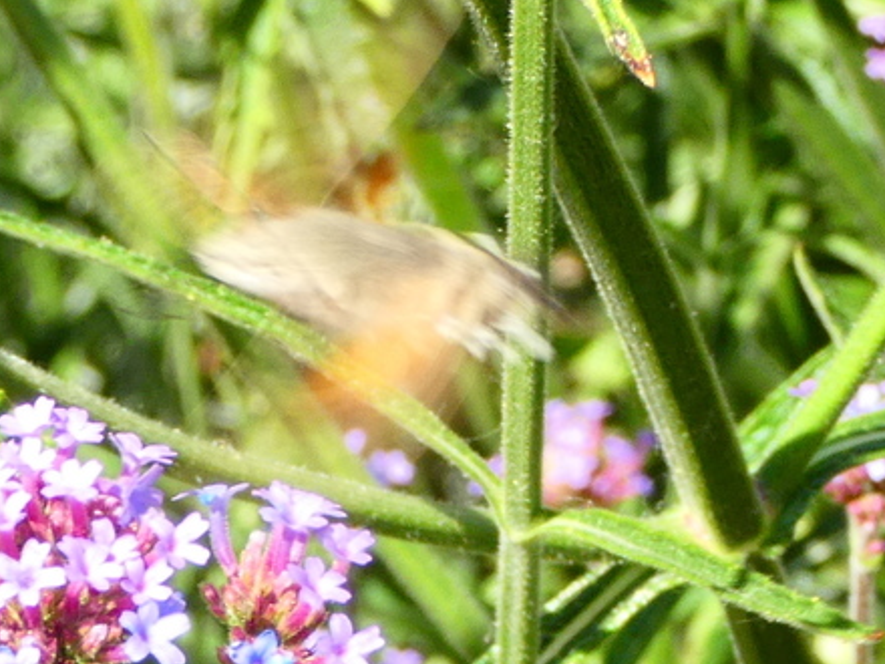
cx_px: 311
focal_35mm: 190
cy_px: 322
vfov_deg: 7.8
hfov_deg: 10.4
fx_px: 4858
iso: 100
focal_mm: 17.5
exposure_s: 1/80
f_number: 4.8
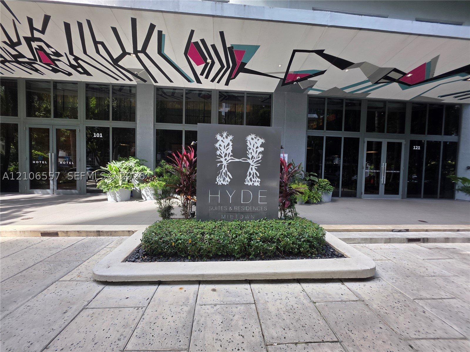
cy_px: 176
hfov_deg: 106.2
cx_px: 235
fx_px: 177
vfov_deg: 89.9
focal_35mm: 13
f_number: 1.9
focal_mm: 2.2
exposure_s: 1/120
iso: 25
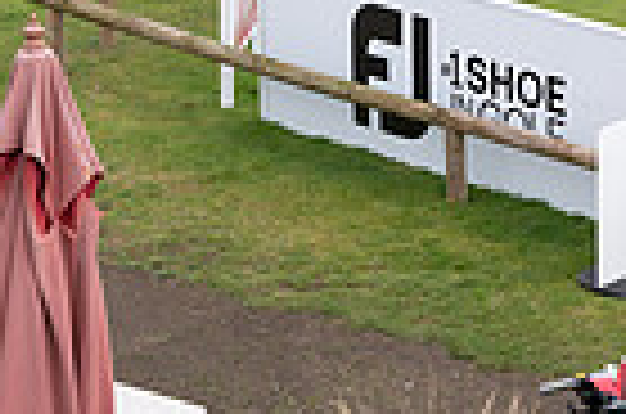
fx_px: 3123
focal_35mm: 180
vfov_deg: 7.3
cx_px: 973
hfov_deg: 11.0
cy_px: -428
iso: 320
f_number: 6.3
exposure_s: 1/640
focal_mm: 43
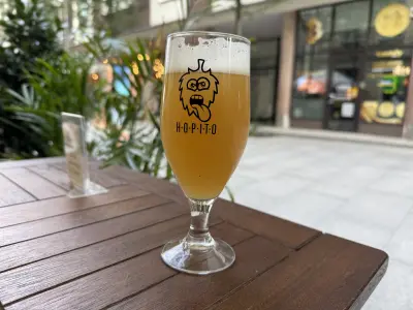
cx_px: 206
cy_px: 155
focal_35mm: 24
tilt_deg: -10.1
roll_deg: -1.9
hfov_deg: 71.6
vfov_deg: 56.8
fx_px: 286
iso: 100
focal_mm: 6.76
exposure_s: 1/121
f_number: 1.78
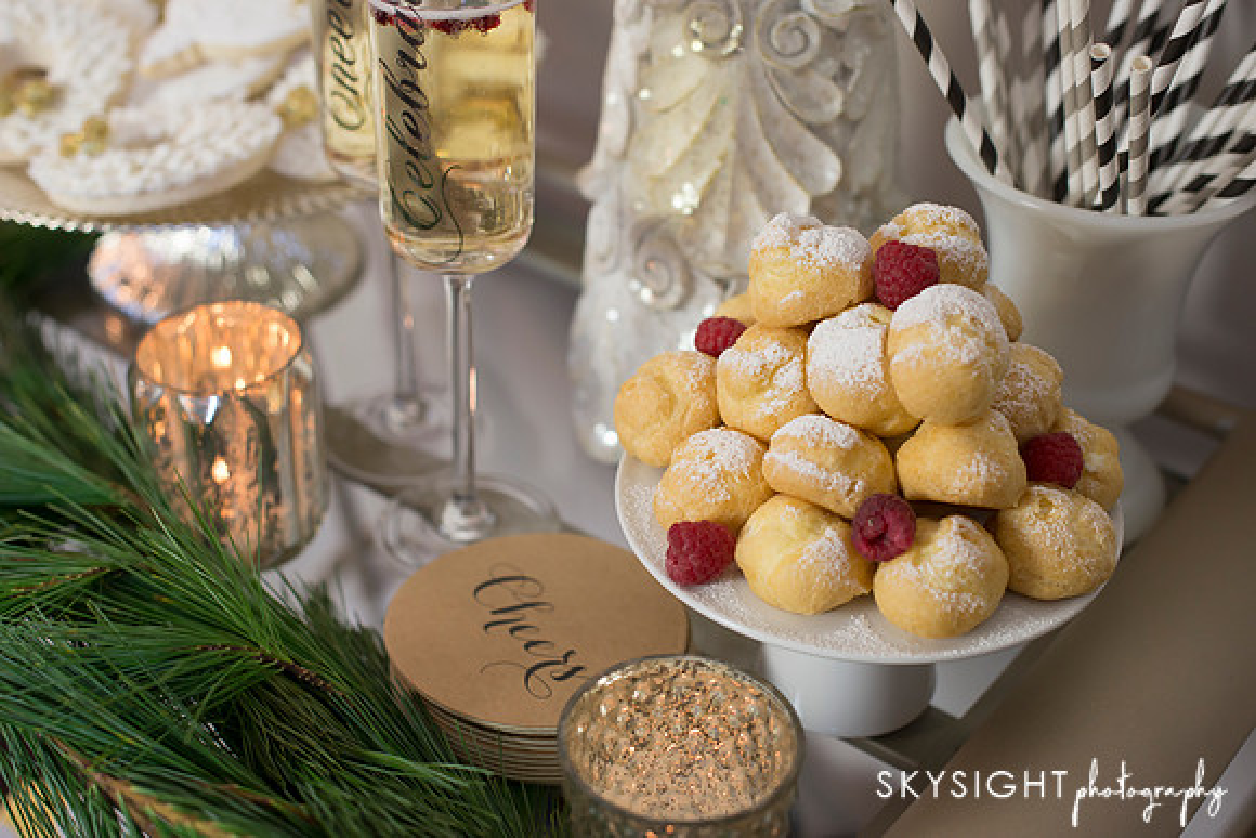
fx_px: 1745
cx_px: 628
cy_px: 419
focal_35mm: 50
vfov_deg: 27.0
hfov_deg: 39.6
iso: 1000
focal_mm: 50
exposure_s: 1/250
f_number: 3.5
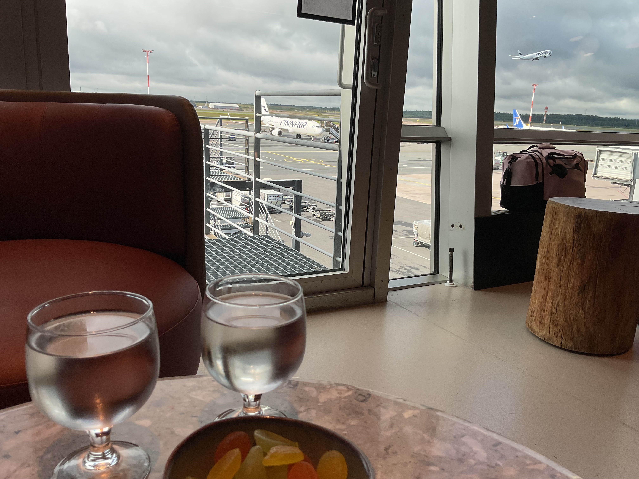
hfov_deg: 61.7
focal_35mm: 29
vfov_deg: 48.2
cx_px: 320
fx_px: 535
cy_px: 240
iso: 16
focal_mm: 3
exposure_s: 1/627
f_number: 1.8
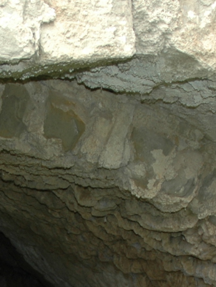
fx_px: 907
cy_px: 357
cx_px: 6
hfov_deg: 13.4
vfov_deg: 17.1
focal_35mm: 109
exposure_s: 1/60
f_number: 3.5
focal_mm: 18
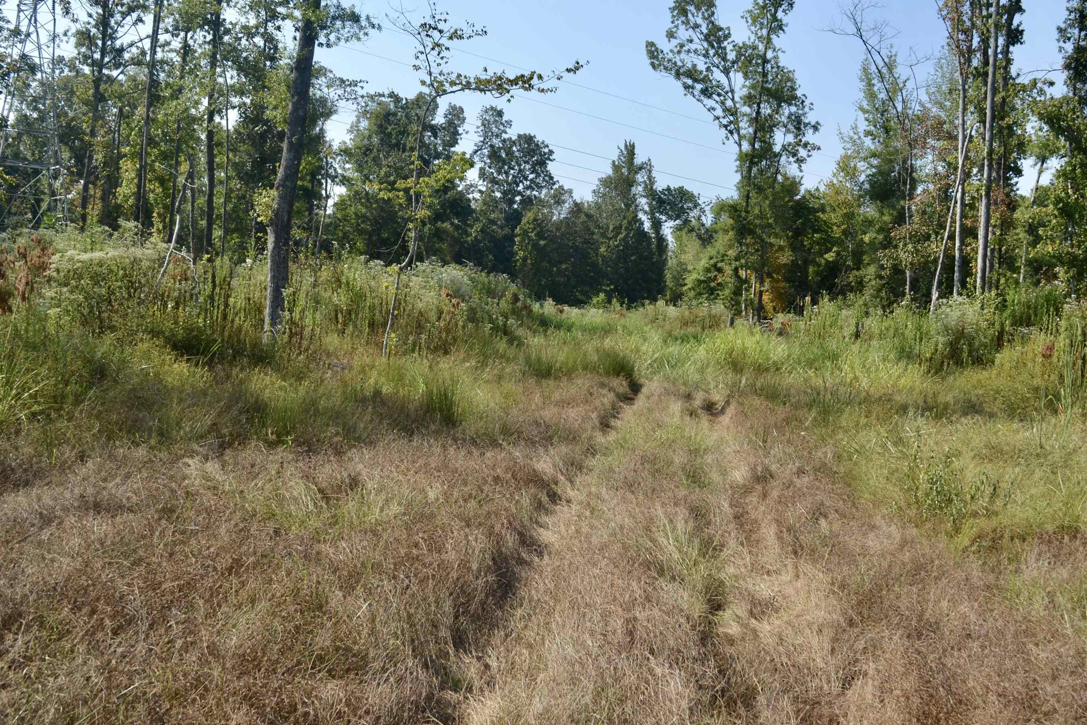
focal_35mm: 41
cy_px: 332
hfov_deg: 47.4
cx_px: 580
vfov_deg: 32.6
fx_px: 1238
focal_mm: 24
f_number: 8
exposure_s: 1/200
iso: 100
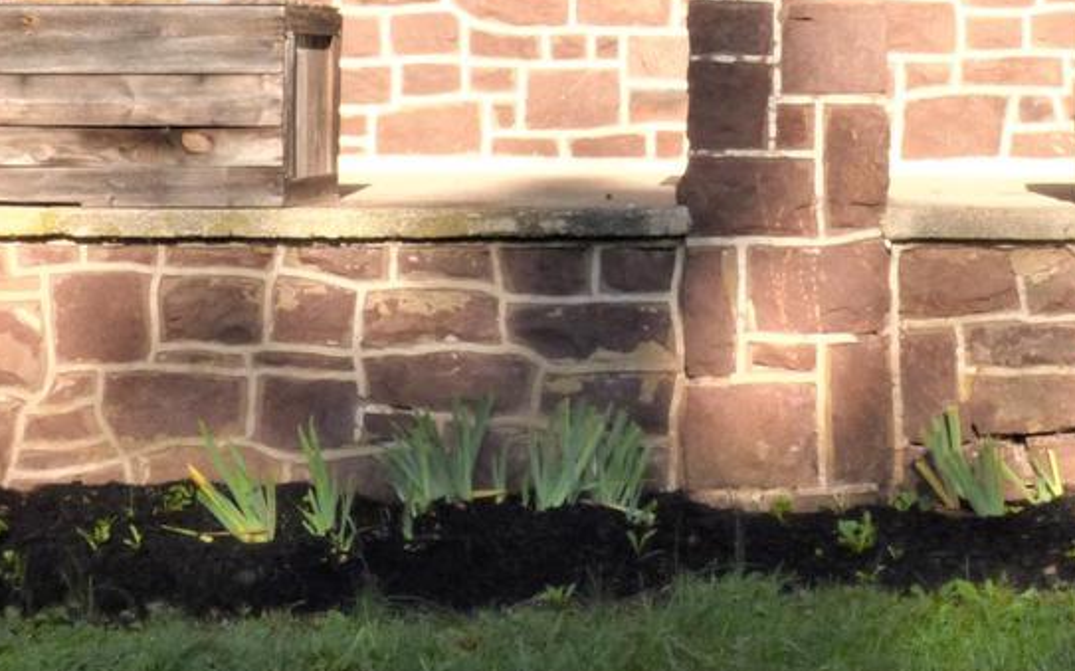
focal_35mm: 90
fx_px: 2636
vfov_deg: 13.9
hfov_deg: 22.9
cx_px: 784
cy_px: -227
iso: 100
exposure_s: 1/200
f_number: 7.1
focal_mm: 5.78
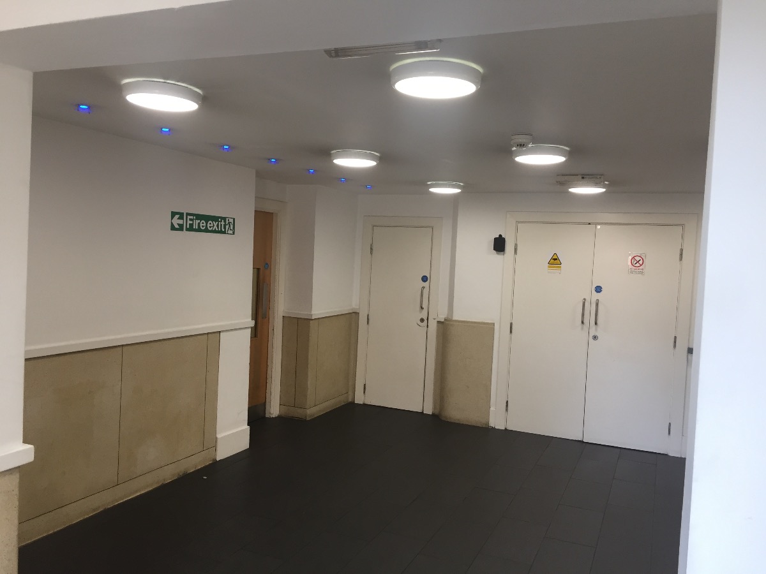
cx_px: 383
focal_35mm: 29
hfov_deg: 61.7
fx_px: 642
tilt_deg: -4.2
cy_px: 287
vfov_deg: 48.2
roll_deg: -2.2
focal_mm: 4.15
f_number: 2.2
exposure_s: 1/33
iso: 40
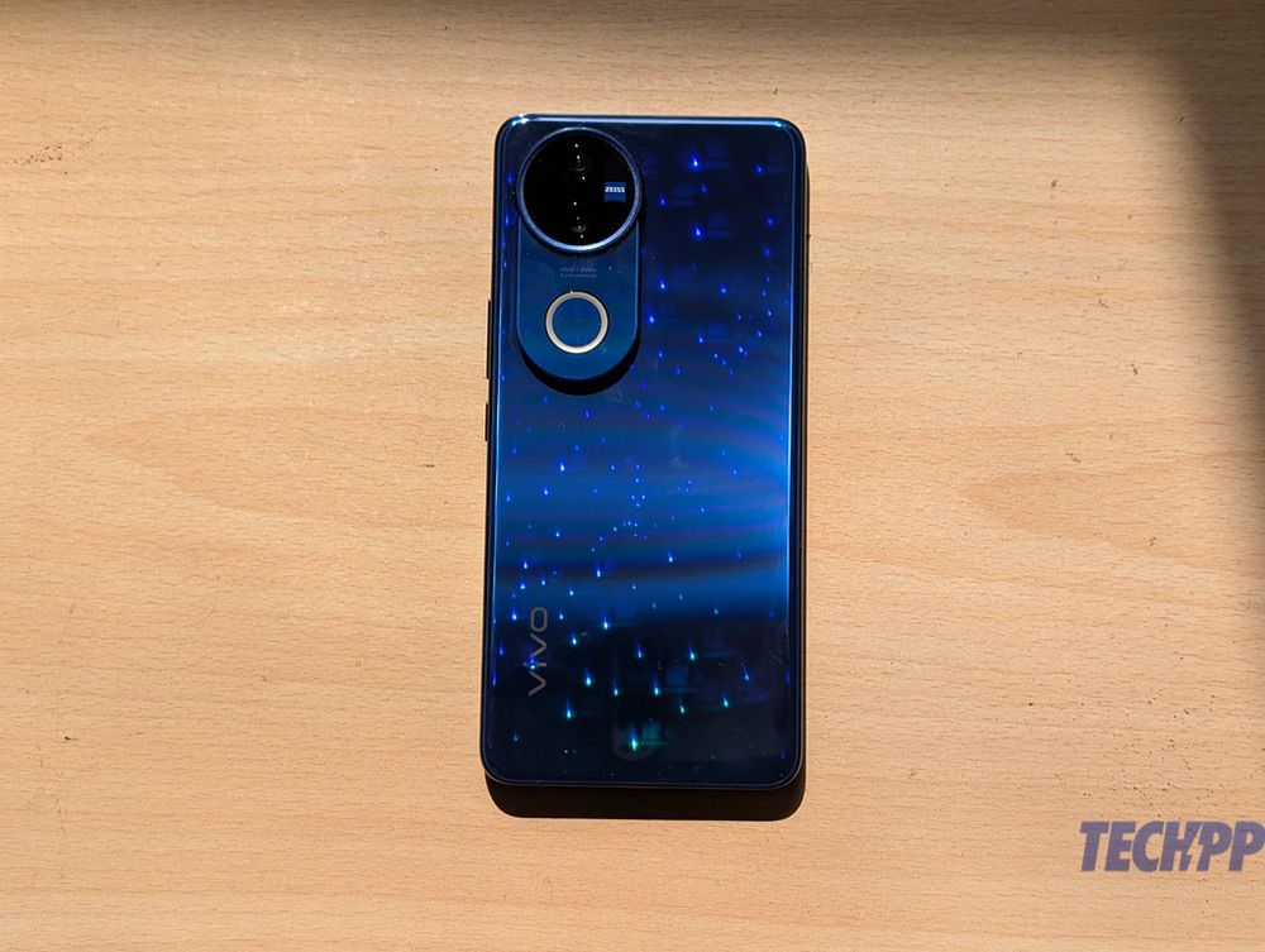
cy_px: 476
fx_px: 1793
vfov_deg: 29.7
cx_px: 632
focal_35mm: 49
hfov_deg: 38.9
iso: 24
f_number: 1.68
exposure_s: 1/655
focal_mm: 6.9
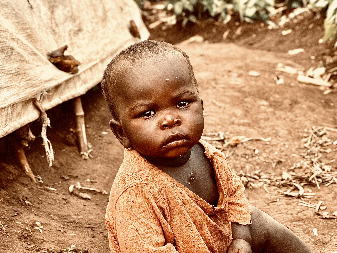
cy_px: 126
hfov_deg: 25.3
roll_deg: +4.8
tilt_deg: -12.7
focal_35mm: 77
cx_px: 168
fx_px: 750
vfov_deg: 19.1
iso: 250
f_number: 2.8
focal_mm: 9
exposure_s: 1/90
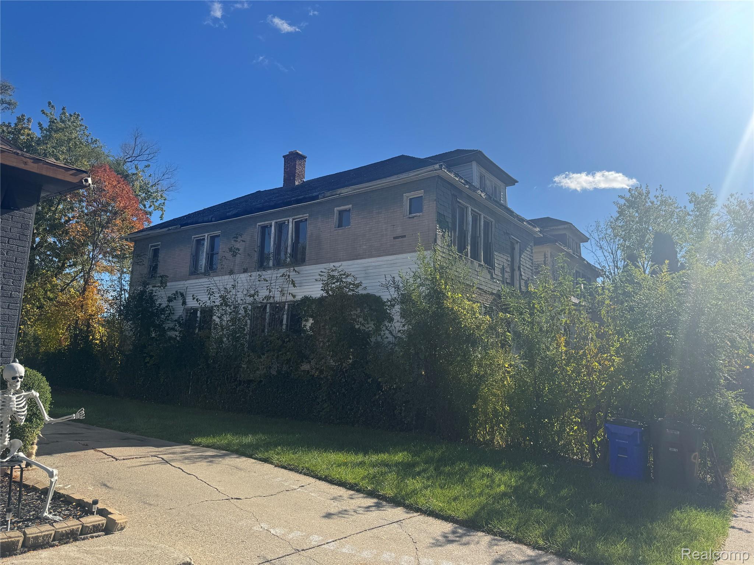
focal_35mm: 24
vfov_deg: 56.8
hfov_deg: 71.6
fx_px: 523
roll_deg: -2.6
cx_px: 377
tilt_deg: +9.1
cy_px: 282
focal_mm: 6.76
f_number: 1.78
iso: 80
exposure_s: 1/4608
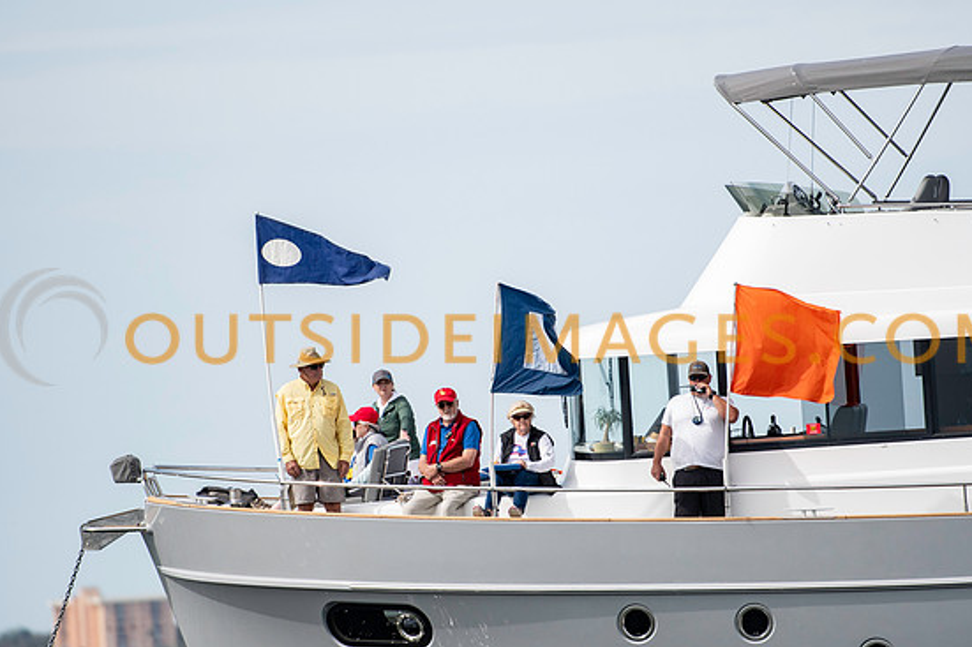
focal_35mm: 632
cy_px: 327
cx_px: 505
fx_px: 17058
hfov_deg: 3.3
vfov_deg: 2.2
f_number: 5
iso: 320
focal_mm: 400
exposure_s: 1/2000
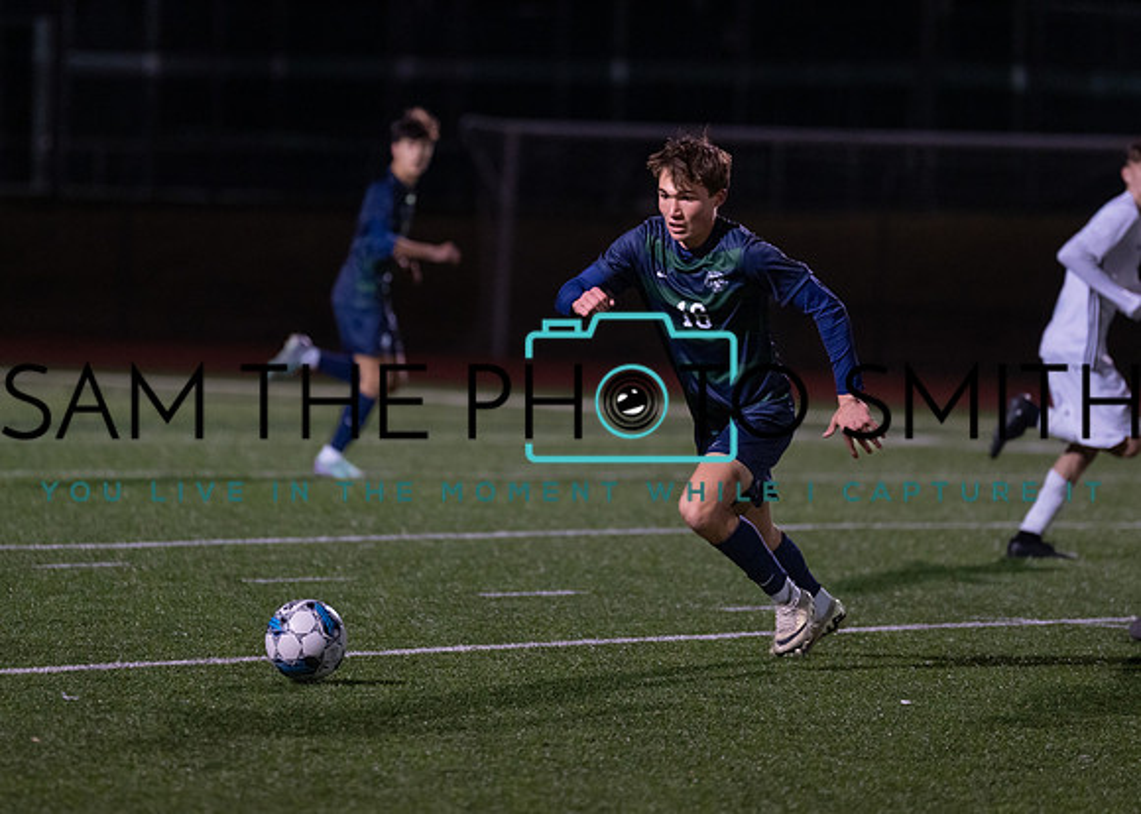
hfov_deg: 7.5
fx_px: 8675
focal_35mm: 268
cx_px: 552
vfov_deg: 5.4
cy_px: 315
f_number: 2.8
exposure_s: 1/1000
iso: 2500
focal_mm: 200
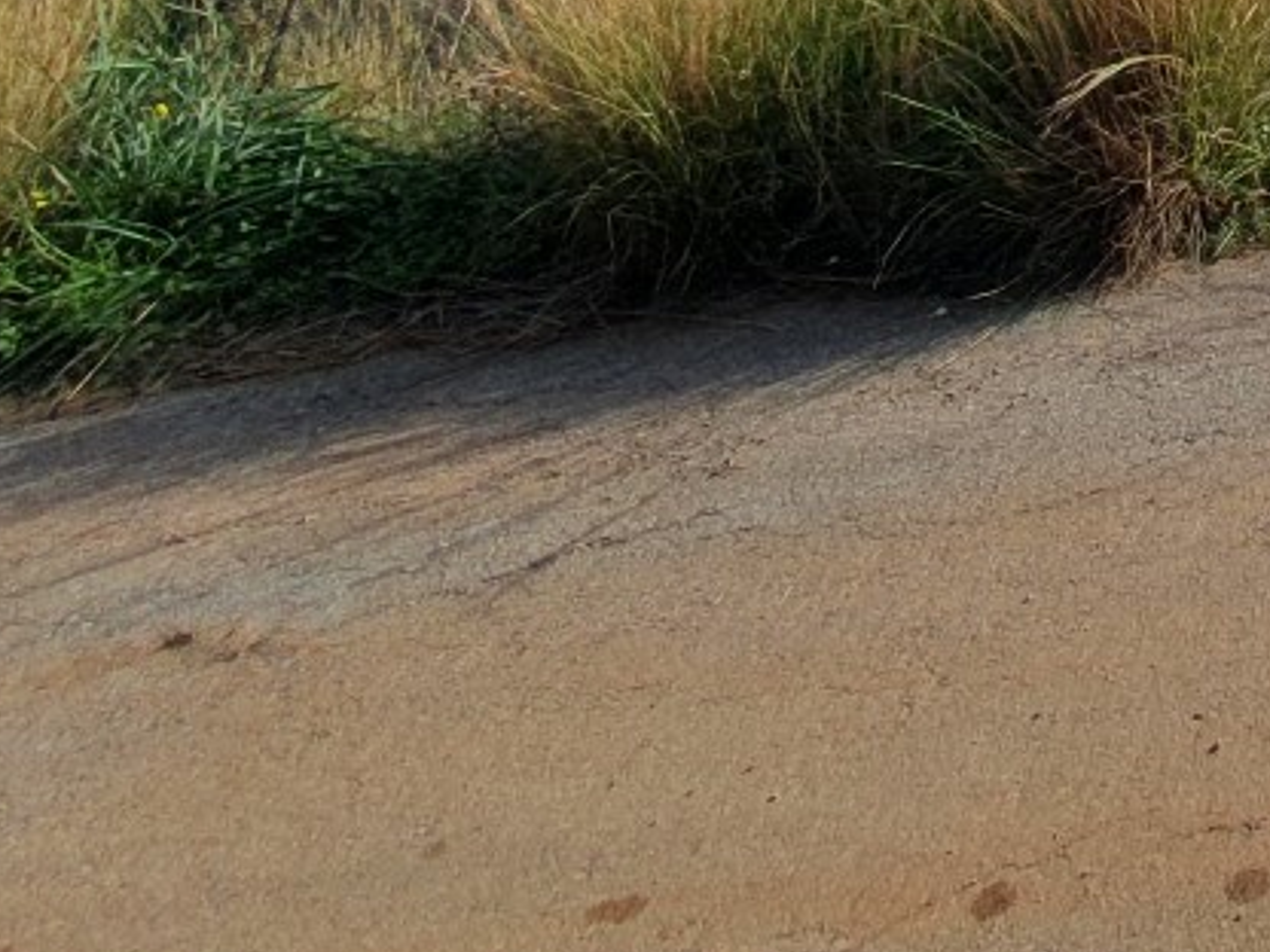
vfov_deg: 22.4
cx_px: 1856
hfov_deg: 28.8
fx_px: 1651
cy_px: -674
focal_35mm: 45
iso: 50
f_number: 2.2
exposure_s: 1/2104
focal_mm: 1.8
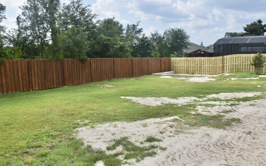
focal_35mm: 30
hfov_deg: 62.9
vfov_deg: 41.8
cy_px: 85
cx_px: 131
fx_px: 217
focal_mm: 18
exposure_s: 1/200
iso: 100
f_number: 10
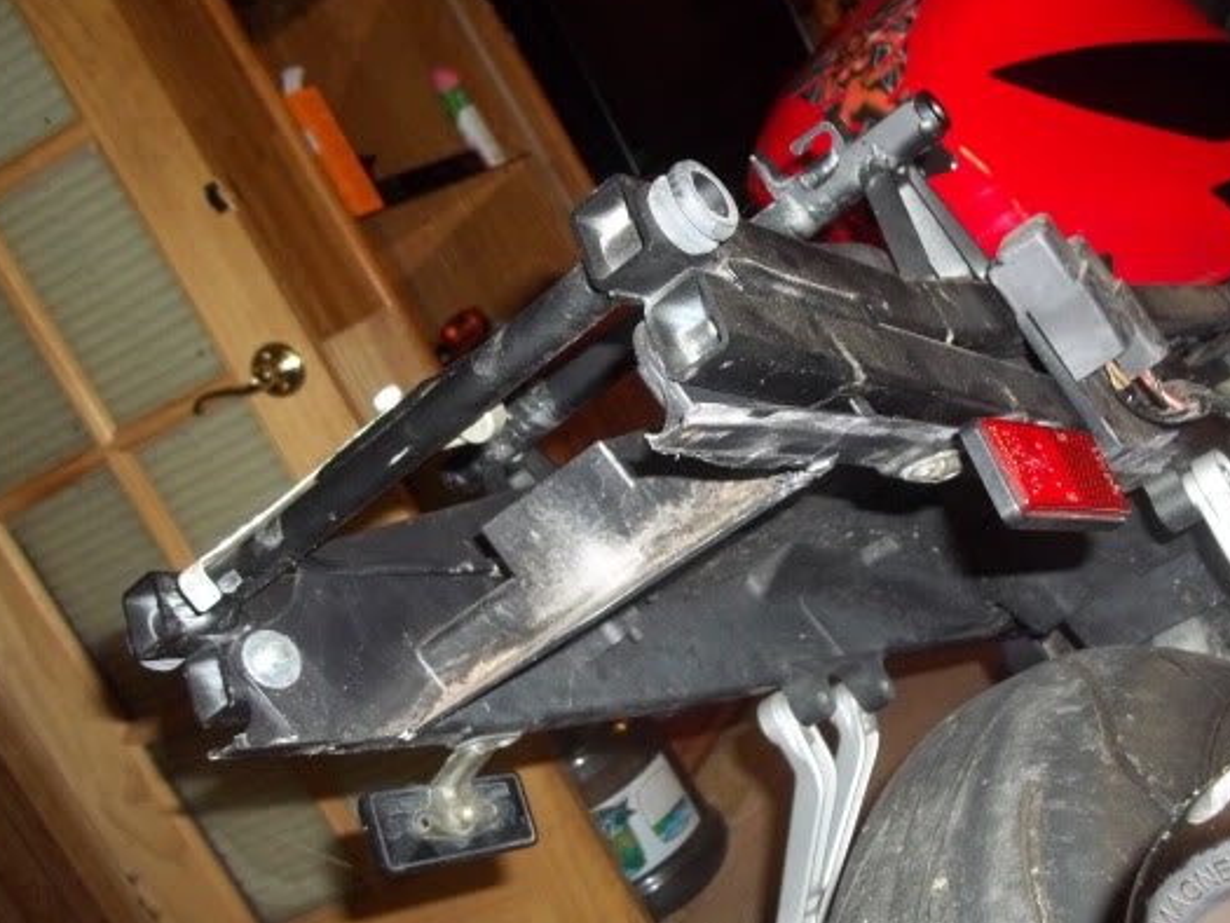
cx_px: 682
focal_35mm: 39
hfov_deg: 47.8
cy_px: 511
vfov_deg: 36.8
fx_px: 1386
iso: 160
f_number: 2.9
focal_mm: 5.7
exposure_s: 1/30
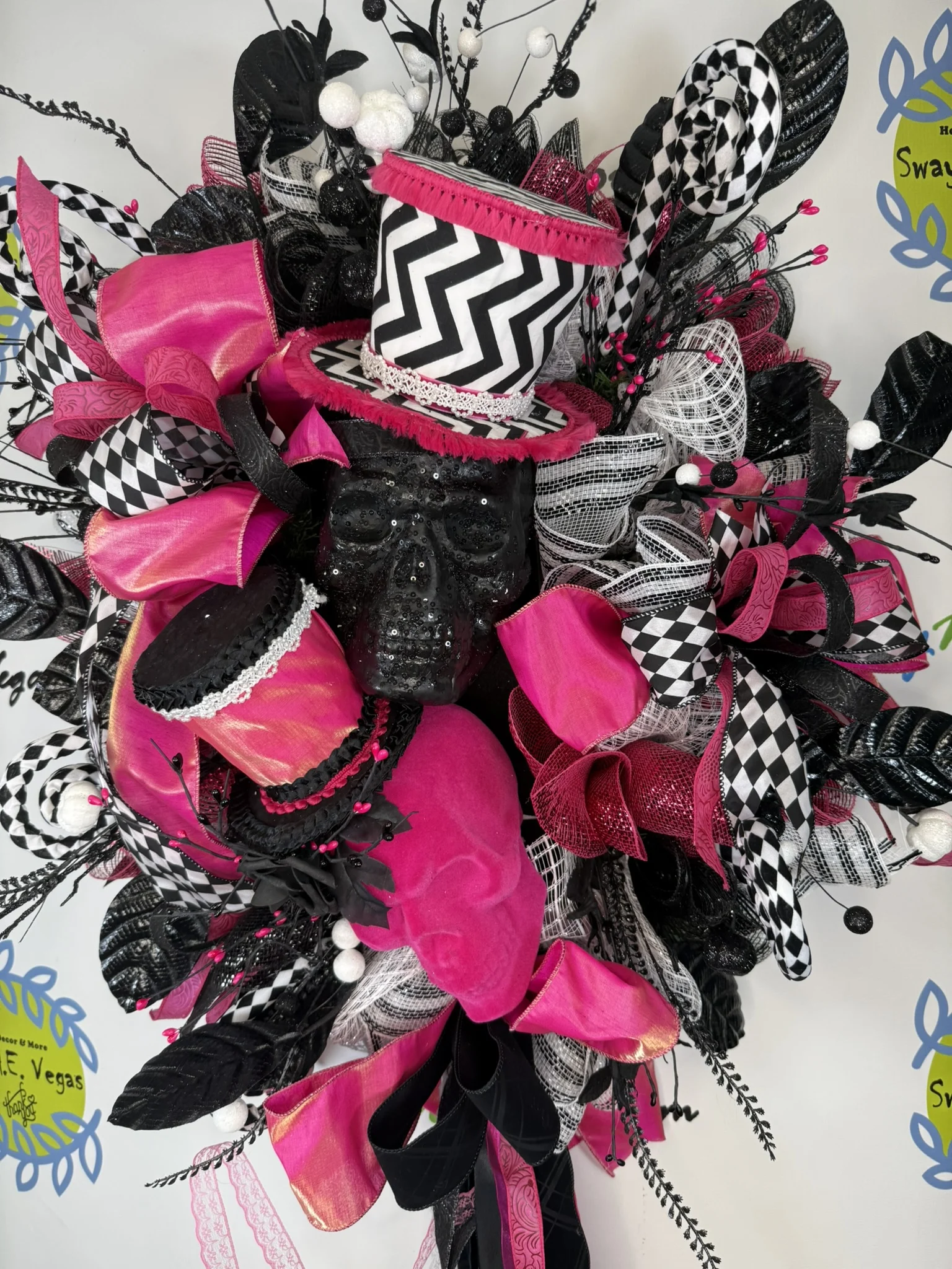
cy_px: 634
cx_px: 476
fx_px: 880
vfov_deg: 71.6
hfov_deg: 56.8
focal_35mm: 24
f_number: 1.78
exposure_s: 1/120
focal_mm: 6.76
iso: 80
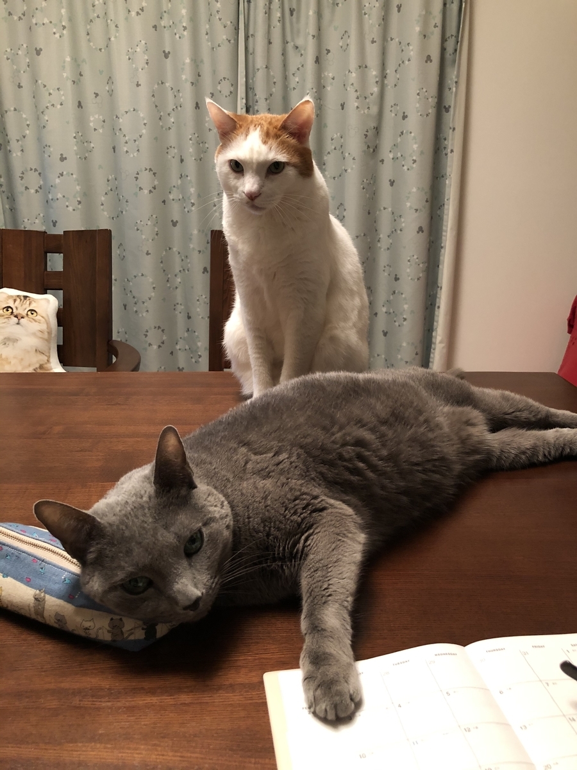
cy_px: 385
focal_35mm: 28
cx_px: 288
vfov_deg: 63.4
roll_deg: -0.7
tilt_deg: -15.4
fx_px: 622
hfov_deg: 49.7
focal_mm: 4
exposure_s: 1/14
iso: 100
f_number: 1.8
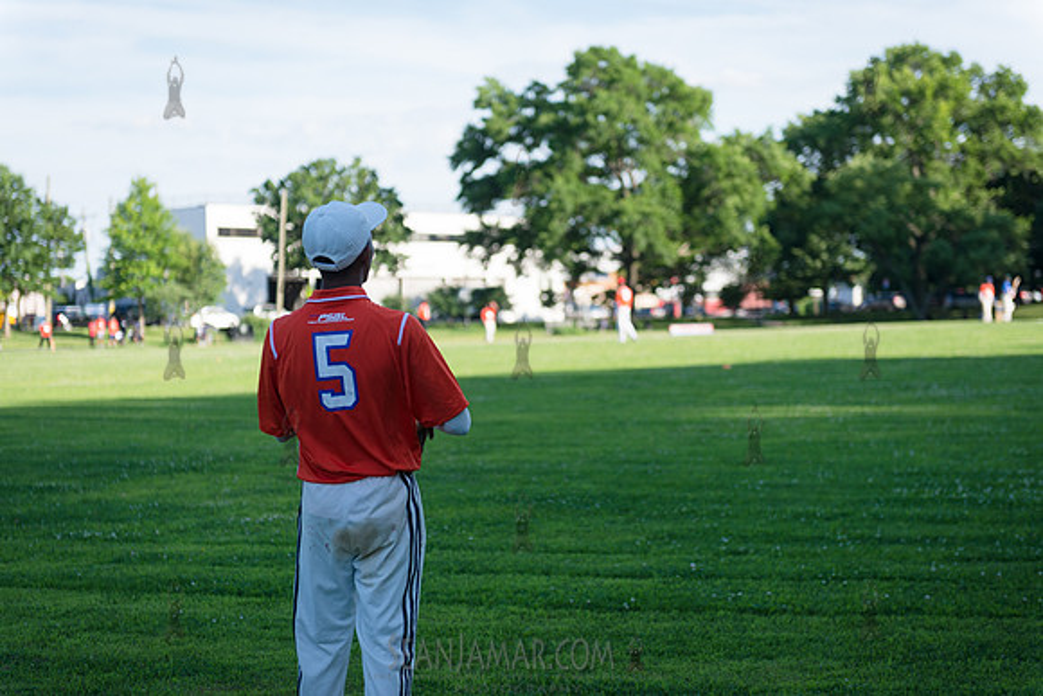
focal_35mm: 70
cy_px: 348
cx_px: 522
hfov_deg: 28.8
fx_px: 2028
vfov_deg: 19.5
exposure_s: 1/1600
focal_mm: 70
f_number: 2.8
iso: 200
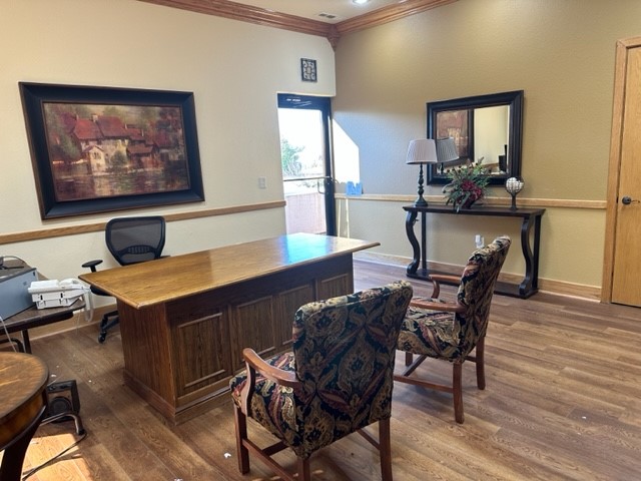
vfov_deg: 56.8
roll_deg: +3.0
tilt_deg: -11.0
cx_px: 320
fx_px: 444
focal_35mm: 24
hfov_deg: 71.6
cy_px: 240
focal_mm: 6.86
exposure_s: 1/60
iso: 200
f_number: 1.78
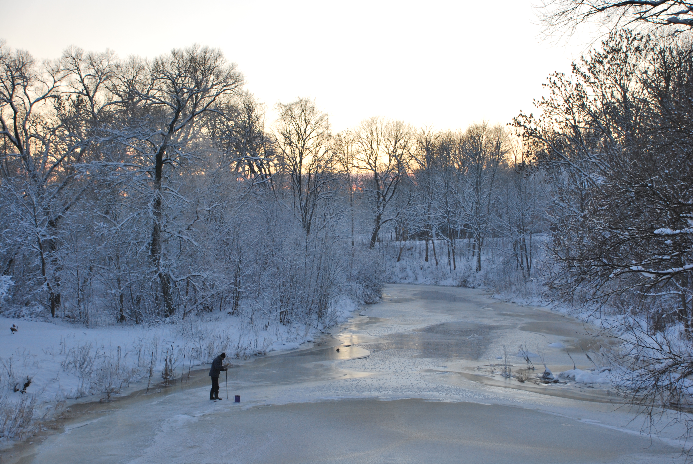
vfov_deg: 23.8
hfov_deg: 35.0
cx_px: 346
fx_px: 1099
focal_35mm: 57
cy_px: 232
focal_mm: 38
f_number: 5
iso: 200
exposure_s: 1/100
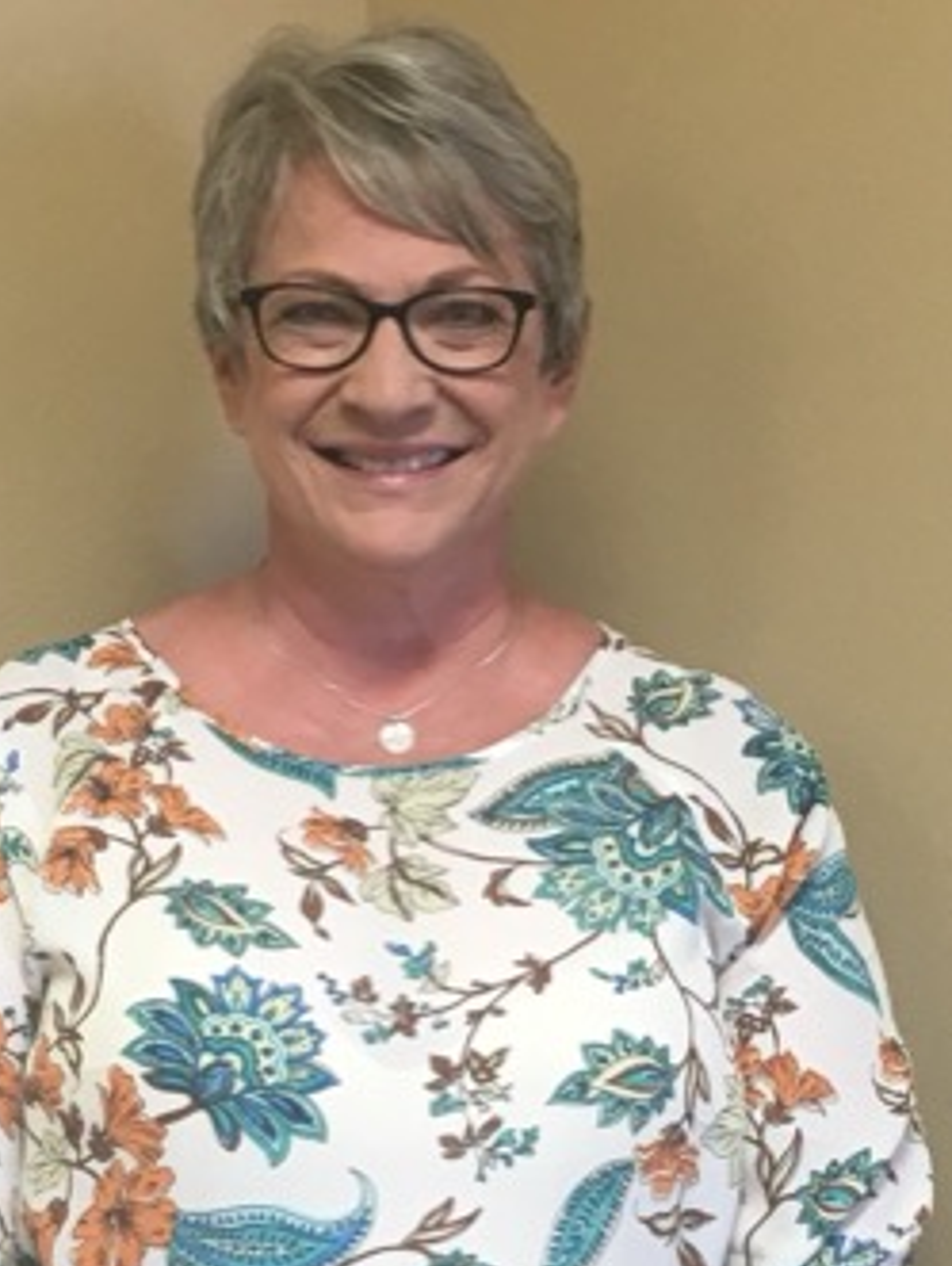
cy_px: 578
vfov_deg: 52.5
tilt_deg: -8.7
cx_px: 390
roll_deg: +1.3
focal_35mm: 35
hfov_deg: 40.6
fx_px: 1281
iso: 64
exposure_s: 1/30
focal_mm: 4.15
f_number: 2.2
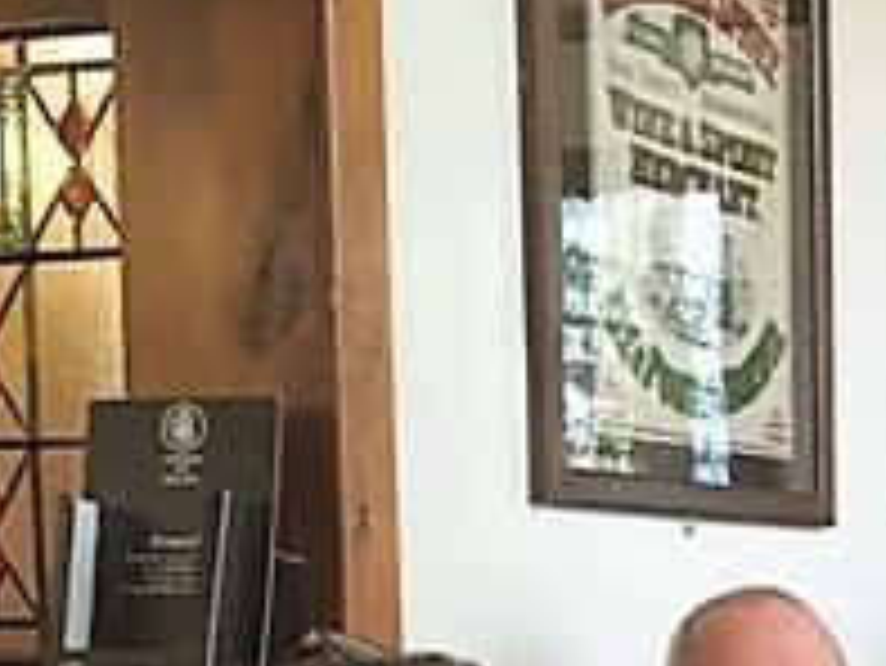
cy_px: 850
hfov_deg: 18.2
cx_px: 1390
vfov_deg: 15.1
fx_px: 2407
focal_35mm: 94
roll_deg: -1.3
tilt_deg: -4.9
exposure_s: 1/17
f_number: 2.2
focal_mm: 4.15
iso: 200
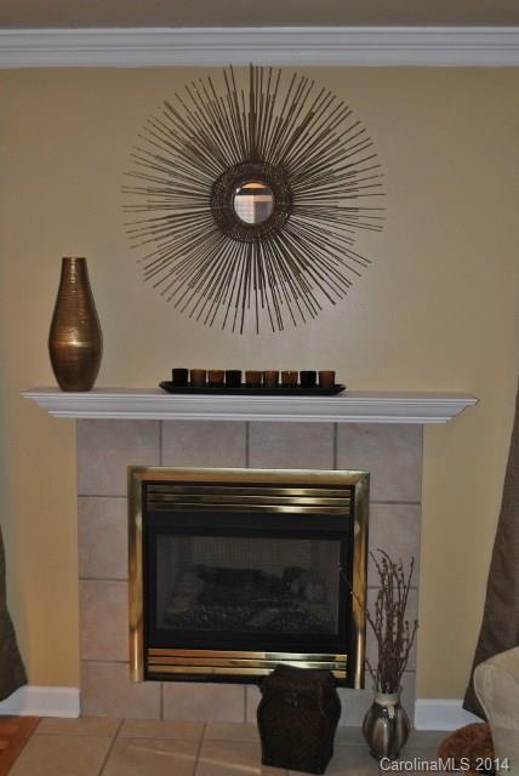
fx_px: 906
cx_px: 260
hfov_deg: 32.0
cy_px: 388
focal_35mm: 42
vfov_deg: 46.4
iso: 200
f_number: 4.5
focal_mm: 28
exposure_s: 1/60
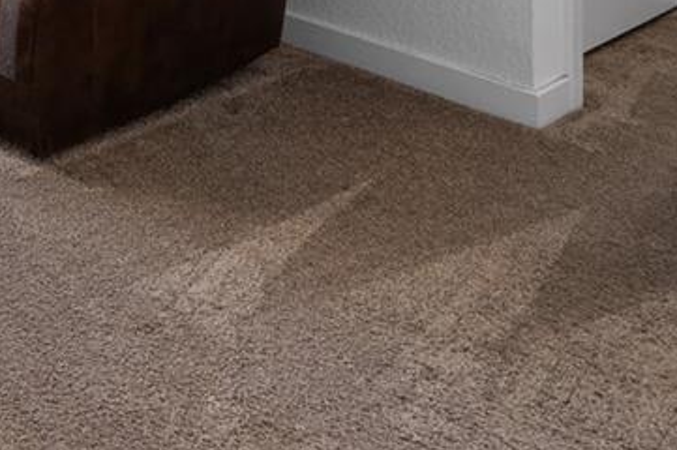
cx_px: -426
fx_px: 1334
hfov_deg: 21.9
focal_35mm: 71
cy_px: -523
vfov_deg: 14.7
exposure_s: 1/30
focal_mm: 16
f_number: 8
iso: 800
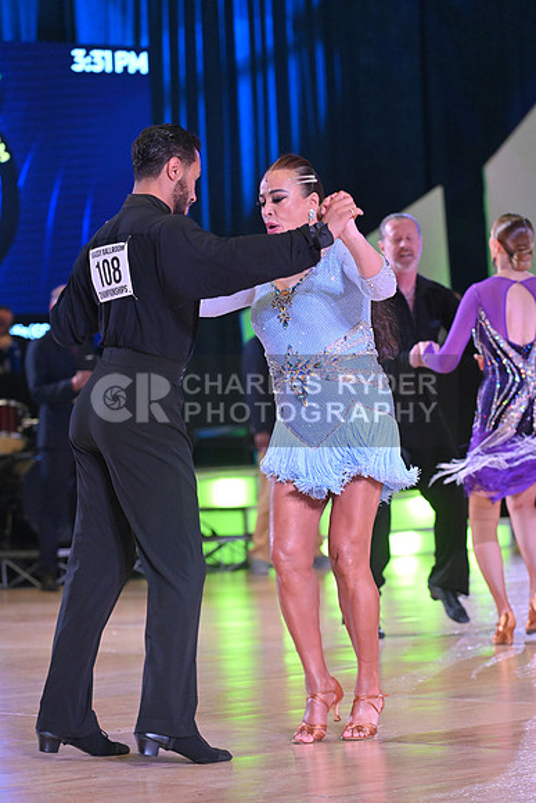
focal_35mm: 140
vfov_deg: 14.7
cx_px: 268
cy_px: 402
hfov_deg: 9.8
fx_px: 3125
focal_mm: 140
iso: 4000
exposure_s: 1/400
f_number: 5
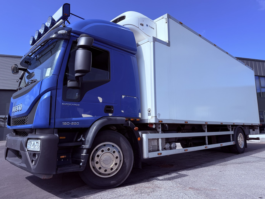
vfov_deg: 54.9
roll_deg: +0.8
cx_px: 134
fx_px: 191
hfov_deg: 69.4
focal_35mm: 25
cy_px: 96
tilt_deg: +9.7
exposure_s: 1/3145
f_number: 1.78
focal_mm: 6.76
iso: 80
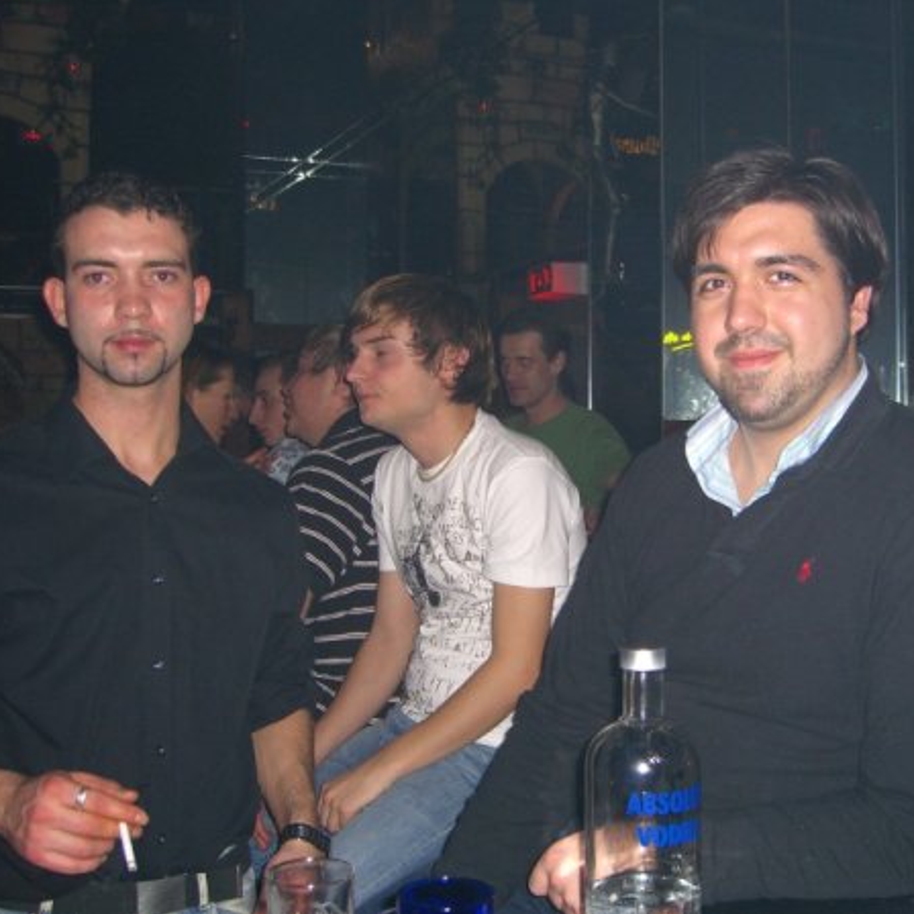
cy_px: 457
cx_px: 567
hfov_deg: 37.3
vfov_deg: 37.6
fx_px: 1344
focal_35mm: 45
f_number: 2.8
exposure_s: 1/60
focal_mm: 7.9
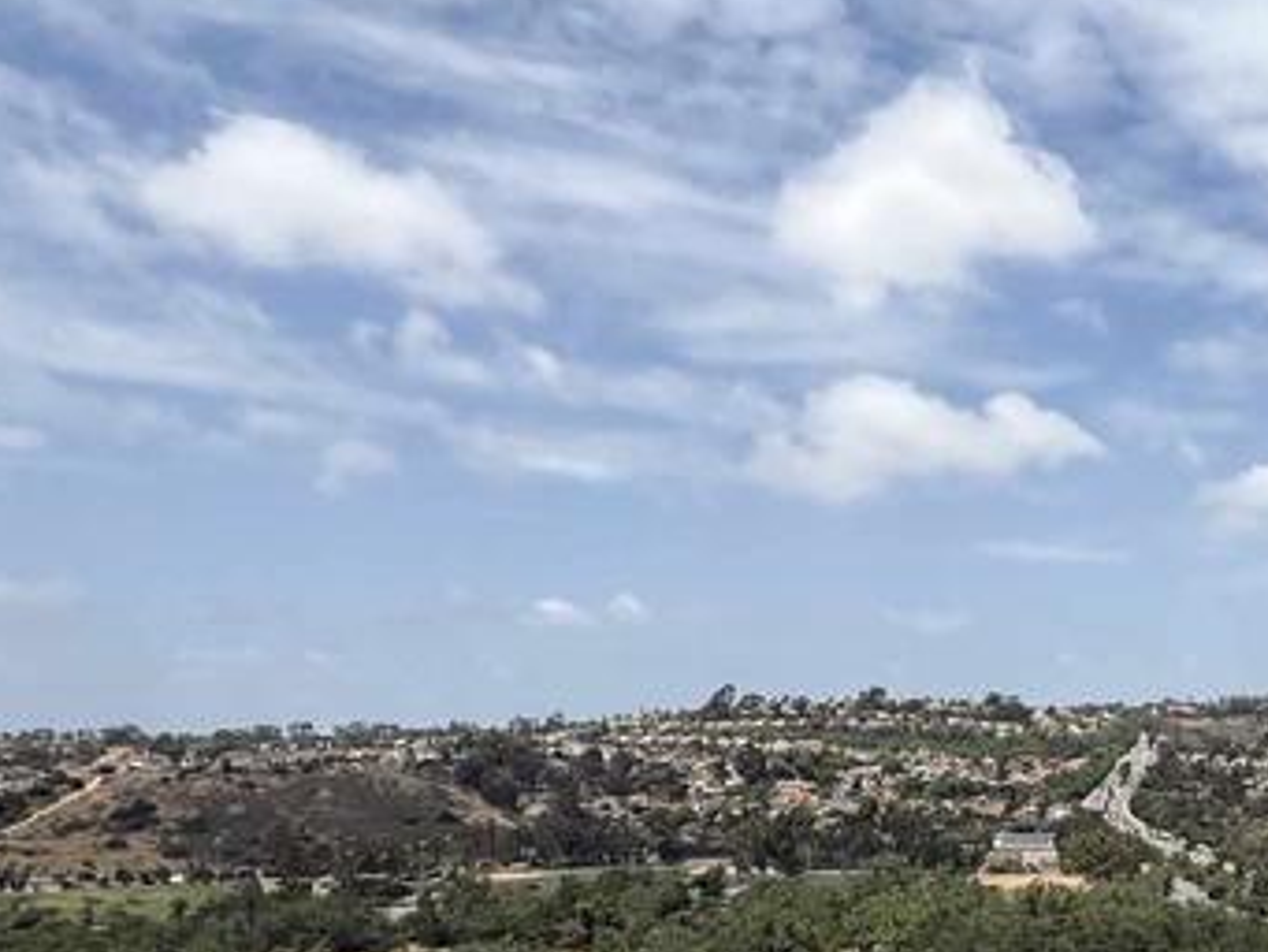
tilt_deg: -3.1
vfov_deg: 33.1
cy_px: 803
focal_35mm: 42
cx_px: 1168
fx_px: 1539
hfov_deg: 40.9
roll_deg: -0.7
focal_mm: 2.22
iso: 50
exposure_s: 1/3125
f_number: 2.2
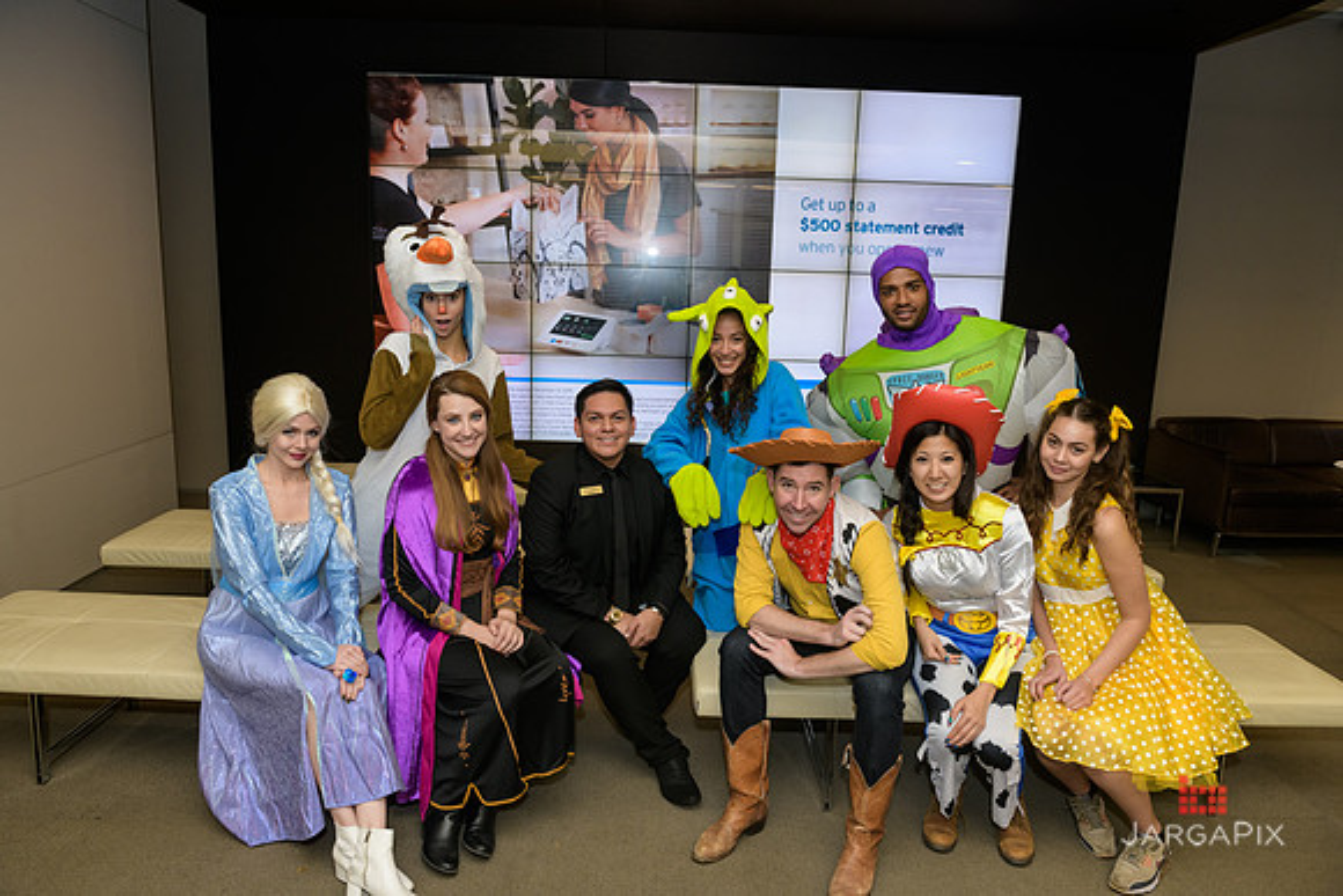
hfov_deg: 73.7
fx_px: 896
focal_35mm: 24
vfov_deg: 53.2
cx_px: 672
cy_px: 448
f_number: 5
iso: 800
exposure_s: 1/125
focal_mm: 24
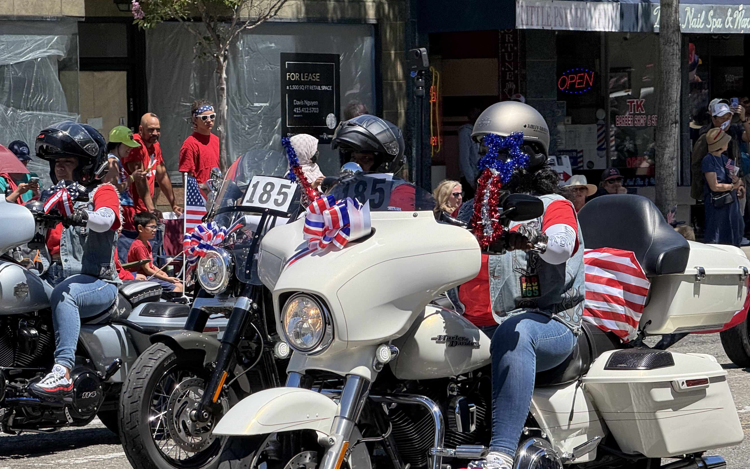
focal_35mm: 153
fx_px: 3127
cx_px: 305
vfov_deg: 8.6
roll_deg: +1.4
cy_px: 286
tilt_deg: -3.0
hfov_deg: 13.7
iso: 64
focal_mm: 15.66
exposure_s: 1/903
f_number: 2.8
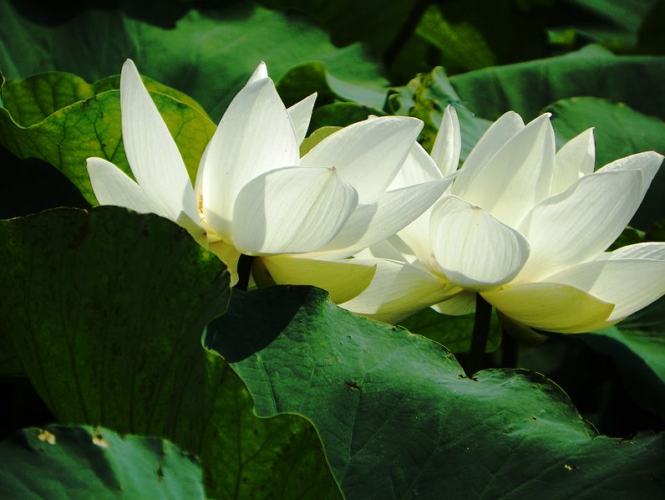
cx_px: 332
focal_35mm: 395
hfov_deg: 5.0
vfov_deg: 3.8
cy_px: 250
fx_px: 7593
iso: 64
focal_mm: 69.8
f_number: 5
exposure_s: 1/500
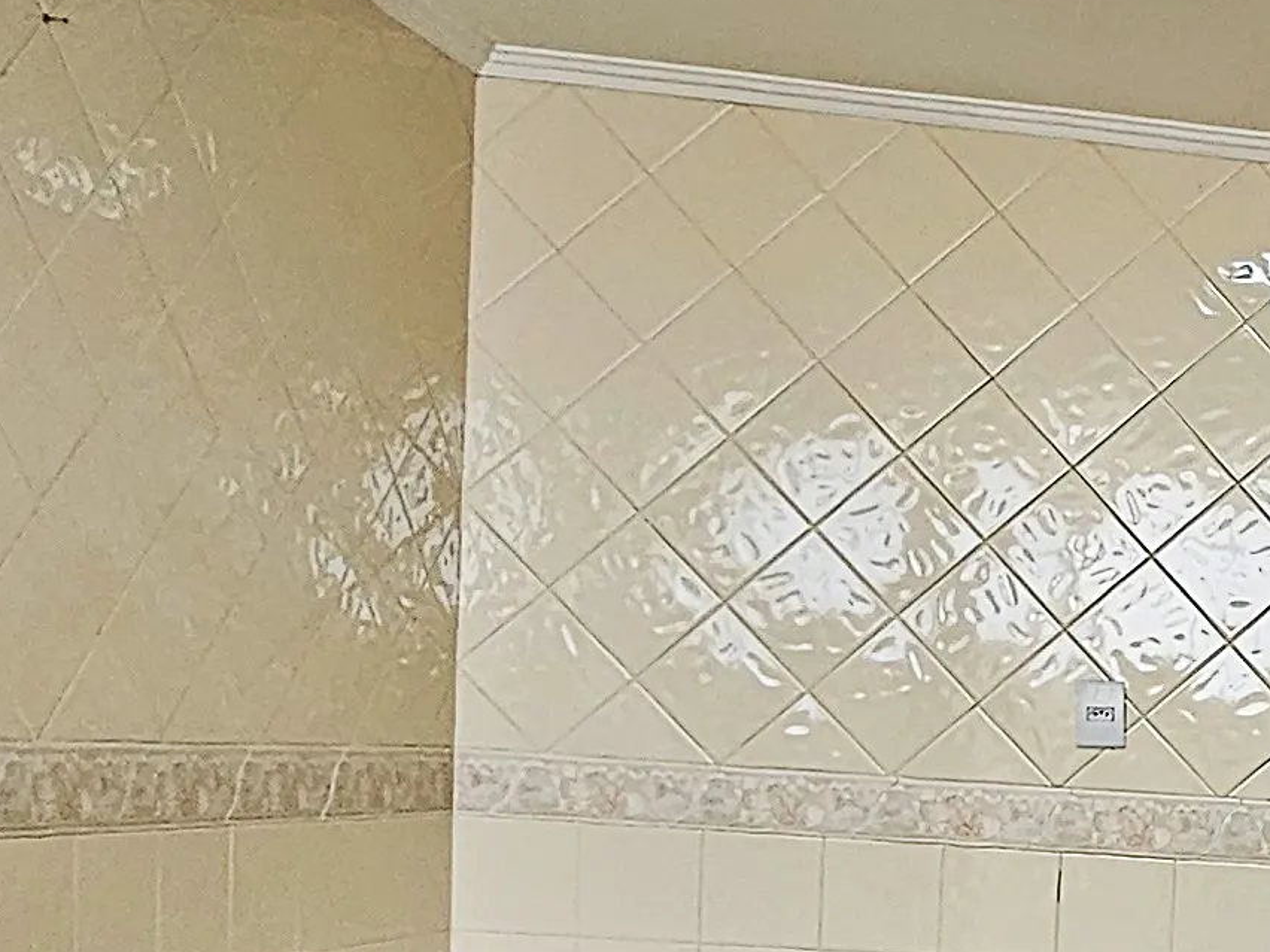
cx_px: 1854
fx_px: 2238
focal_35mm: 61
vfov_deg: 22.8
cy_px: 1009
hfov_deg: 25.0
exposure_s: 1/77
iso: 125
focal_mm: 2.2
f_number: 2.2
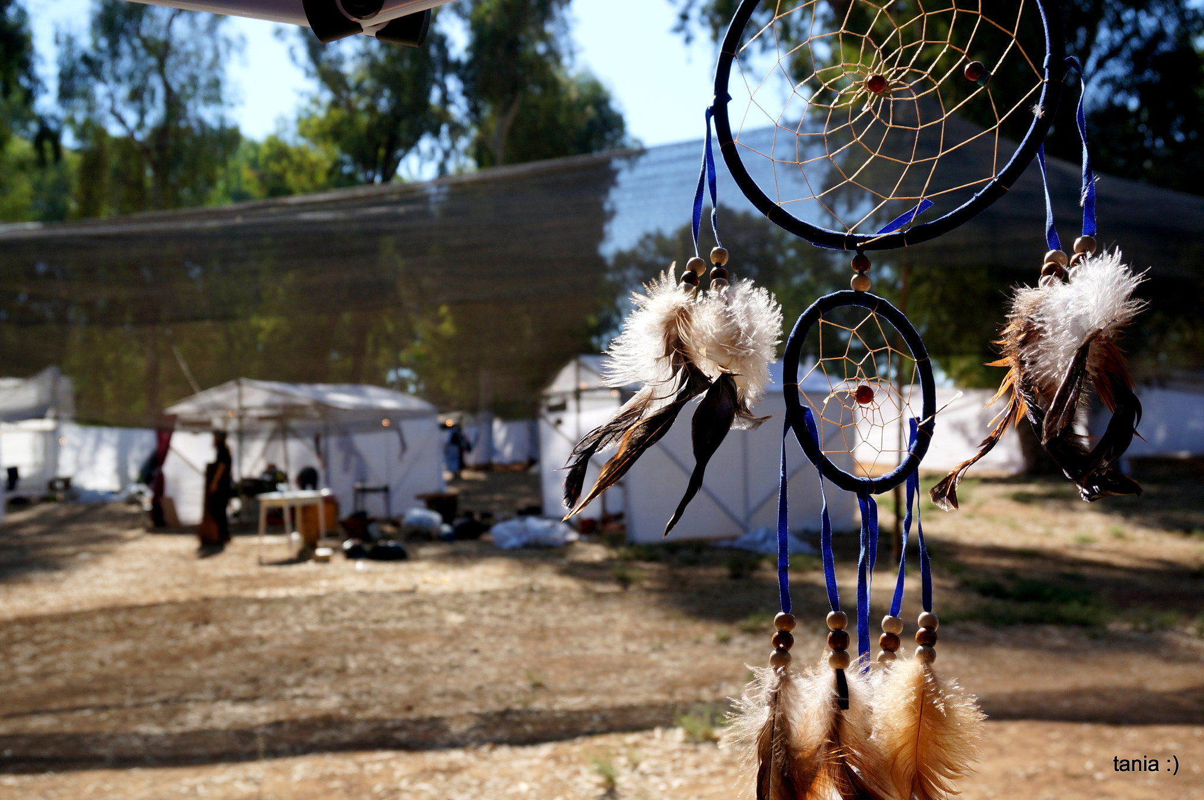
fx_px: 1203
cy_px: 400
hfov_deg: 53.2
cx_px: 602
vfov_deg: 36.8
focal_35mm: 36
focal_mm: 24
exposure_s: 1/250
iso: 100
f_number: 7.1
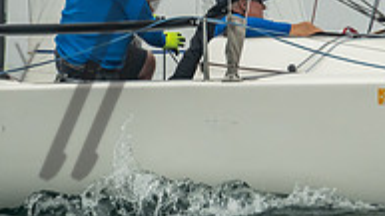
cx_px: 82
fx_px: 7922
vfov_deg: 1.6
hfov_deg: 2.8
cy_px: -112
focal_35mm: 777
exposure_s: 1/1250
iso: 800
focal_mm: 200
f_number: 9
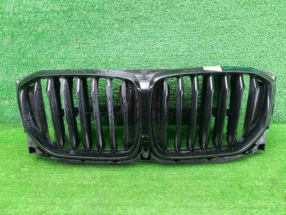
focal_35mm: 26
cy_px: 108
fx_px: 215
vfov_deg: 53.1
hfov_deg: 67.3
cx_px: 143
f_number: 1.8
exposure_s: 1/33
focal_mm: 5.4
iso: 390
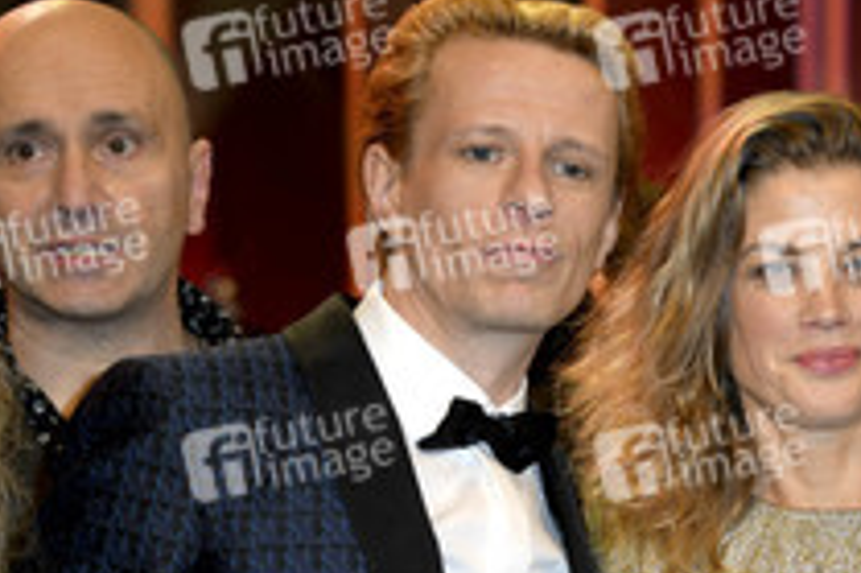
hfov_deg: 11.2
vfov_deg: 7.5
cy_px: 557
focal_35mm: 183
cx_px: 756
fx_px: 4373
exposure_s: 1/100
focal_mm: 85
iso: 500
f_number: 6.3
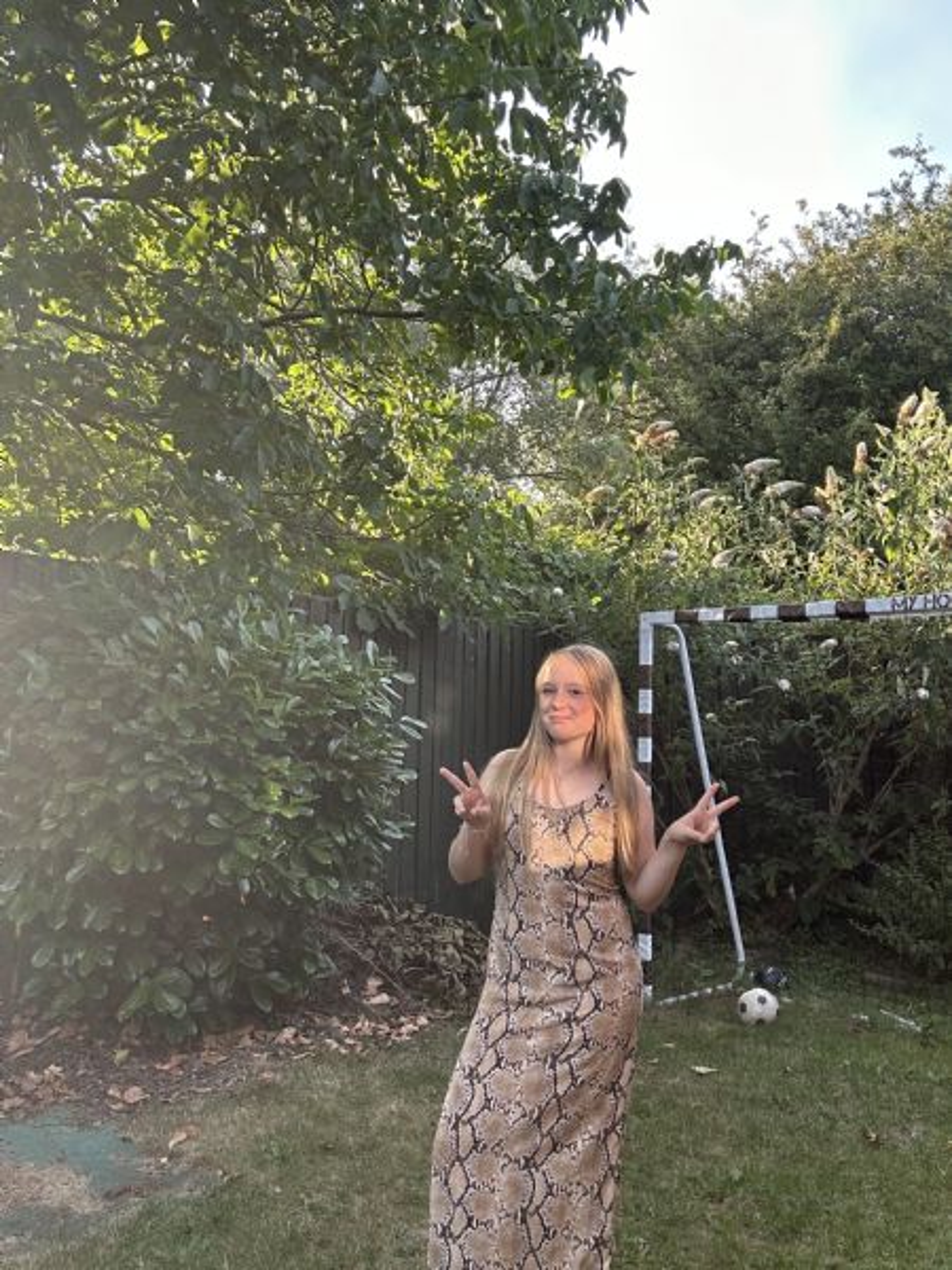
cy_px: 635
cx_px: 476
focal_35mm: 30
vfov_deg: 60.0
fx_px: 1100
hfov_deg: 46.8
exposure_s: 1/121
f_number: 1.9
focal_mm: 2.69
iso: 25
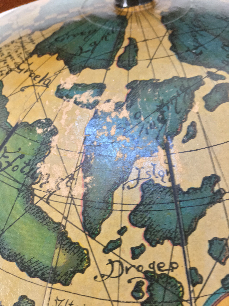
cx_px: 114
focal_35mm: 29
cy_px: 153
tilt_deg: -49.6
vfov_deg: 61.7
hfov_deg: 48.2
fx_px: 256
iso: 160
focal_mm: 4.15
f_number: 2.2
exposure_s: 1/33
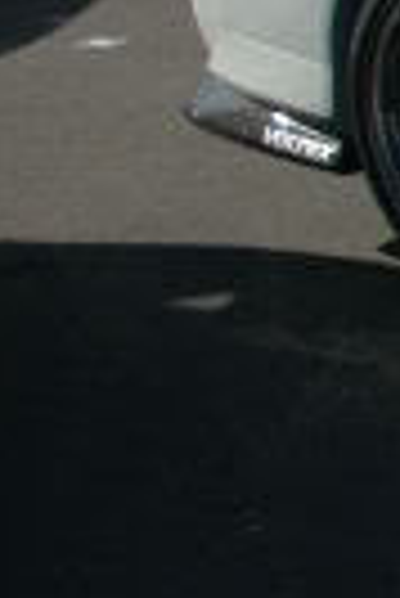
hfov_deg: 6.0
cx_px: 1604
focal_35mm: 195
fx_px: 3241
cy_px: -117
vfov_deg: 10.4
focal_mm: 24
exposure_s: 1/2000
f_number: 4.5
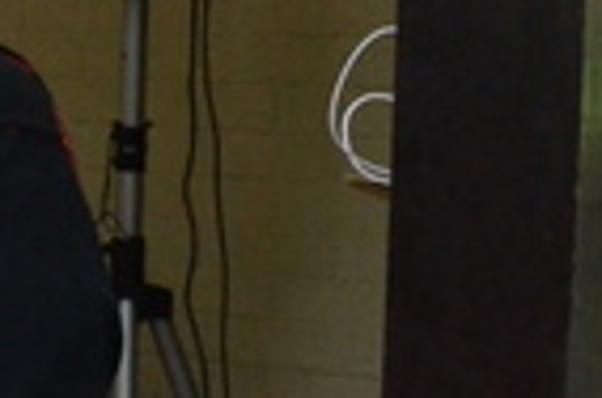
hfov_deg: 12.0
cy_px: 80
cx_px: -755
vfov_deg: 9.5
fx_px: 2400
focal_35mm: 144
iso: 3200
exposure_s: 1/125
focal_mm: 17
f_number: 6.3
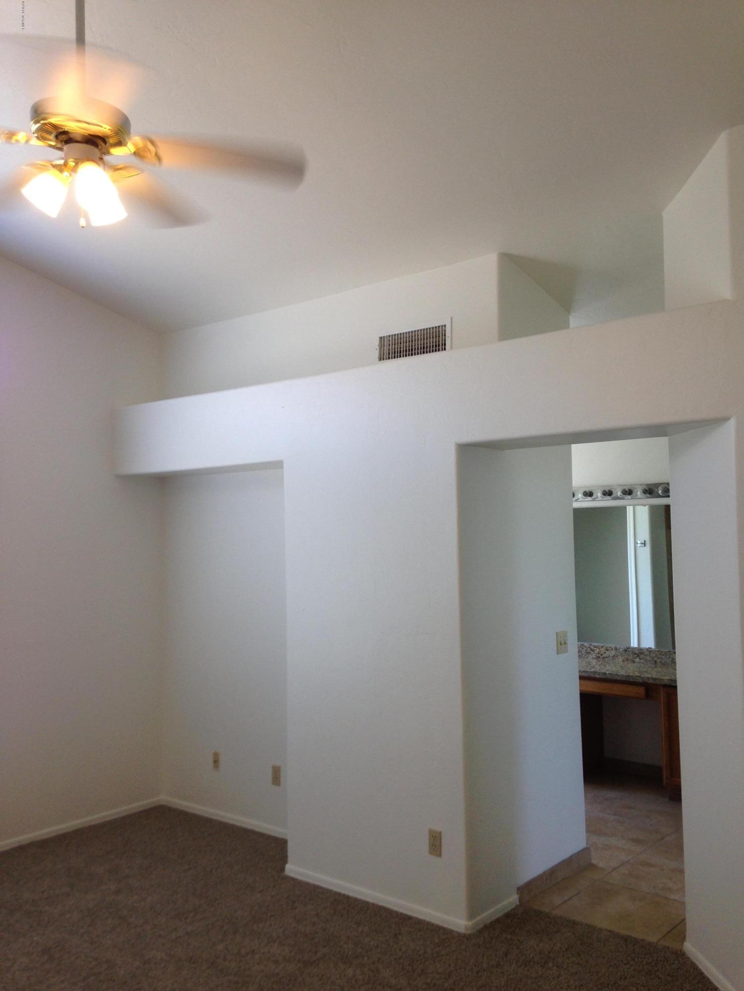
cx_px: 372
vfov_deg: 55.4
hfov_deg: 42.9
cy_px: 496
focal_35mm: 33
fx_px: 946
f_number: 2.4
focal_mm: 4.12
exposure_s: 1/60
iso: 50
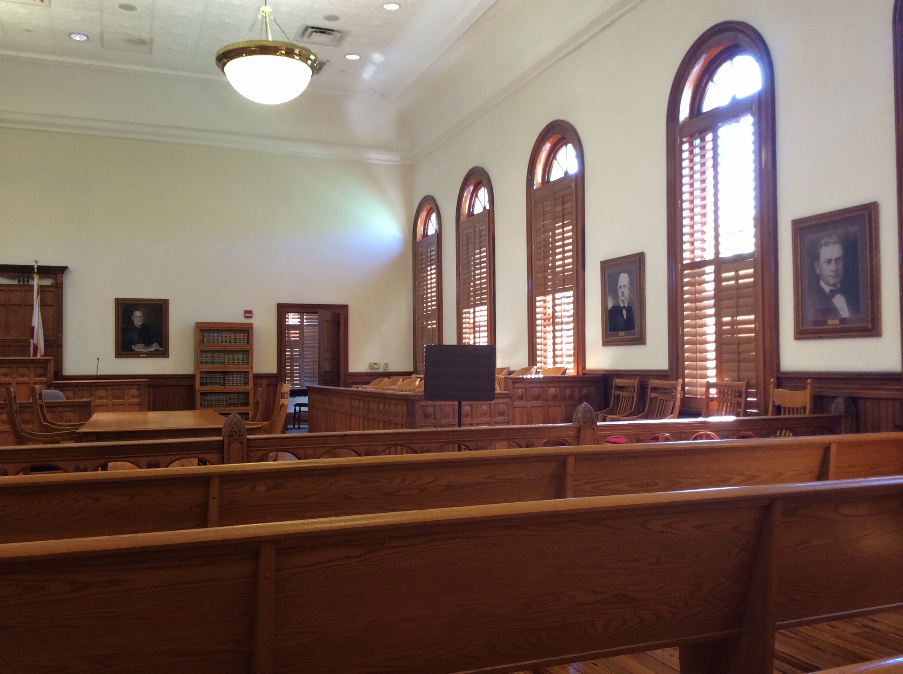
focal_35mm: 33
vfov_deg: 42.8
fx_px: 860
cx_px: 452
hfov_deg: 55.4
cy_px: 337
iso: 64
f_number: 2.4
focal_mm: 3.3
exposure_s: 1/24
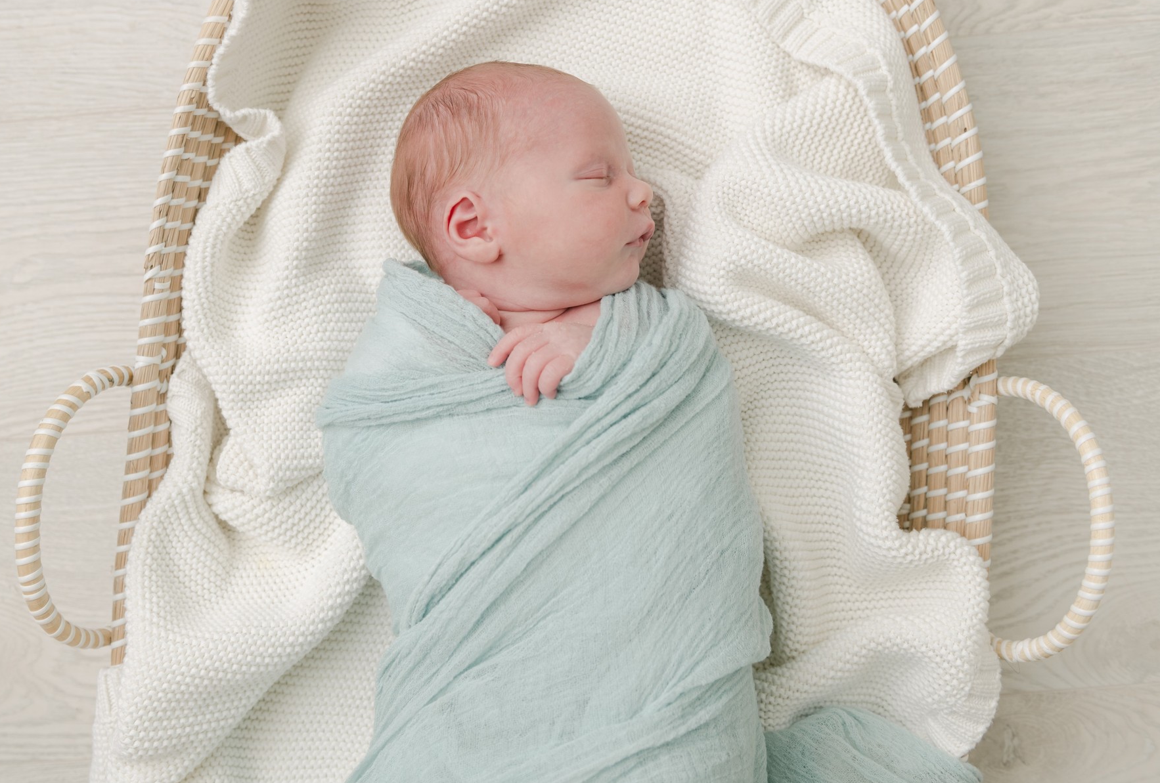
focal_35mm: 37
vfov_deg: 36.2
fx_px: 1197
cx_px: 510
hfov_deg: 51.6
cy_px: 327
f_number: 4
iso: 320
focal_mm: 29
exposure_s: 1/200
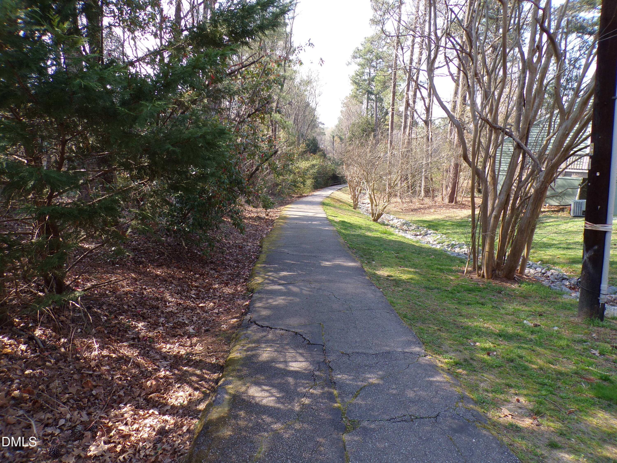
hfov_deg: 71.6
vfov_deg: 56.8
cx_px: 308
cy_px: 232
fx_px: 428
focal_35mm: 24
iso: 80
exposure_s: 1/90
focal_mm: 4.3
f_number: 4.3
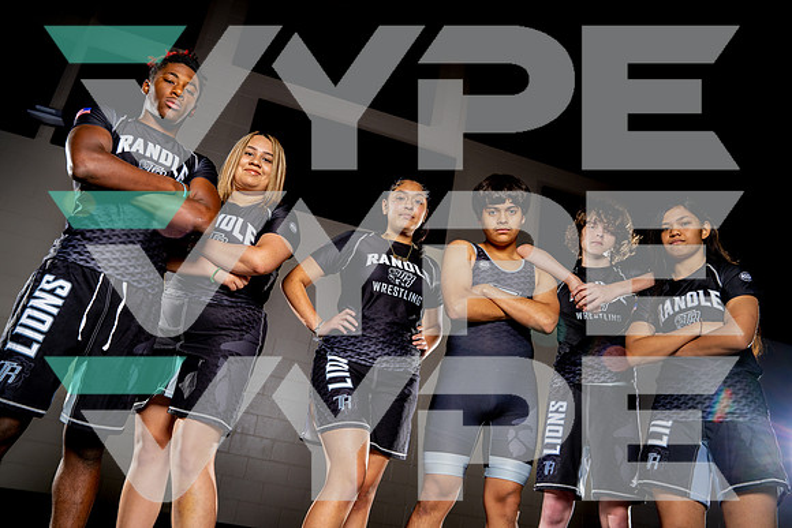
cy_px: 264
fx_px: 638
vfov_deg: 45.0
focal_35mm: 29
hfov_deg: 63.6
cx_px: 396
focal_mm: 29
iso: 320
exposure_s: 1/250
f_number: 5.6
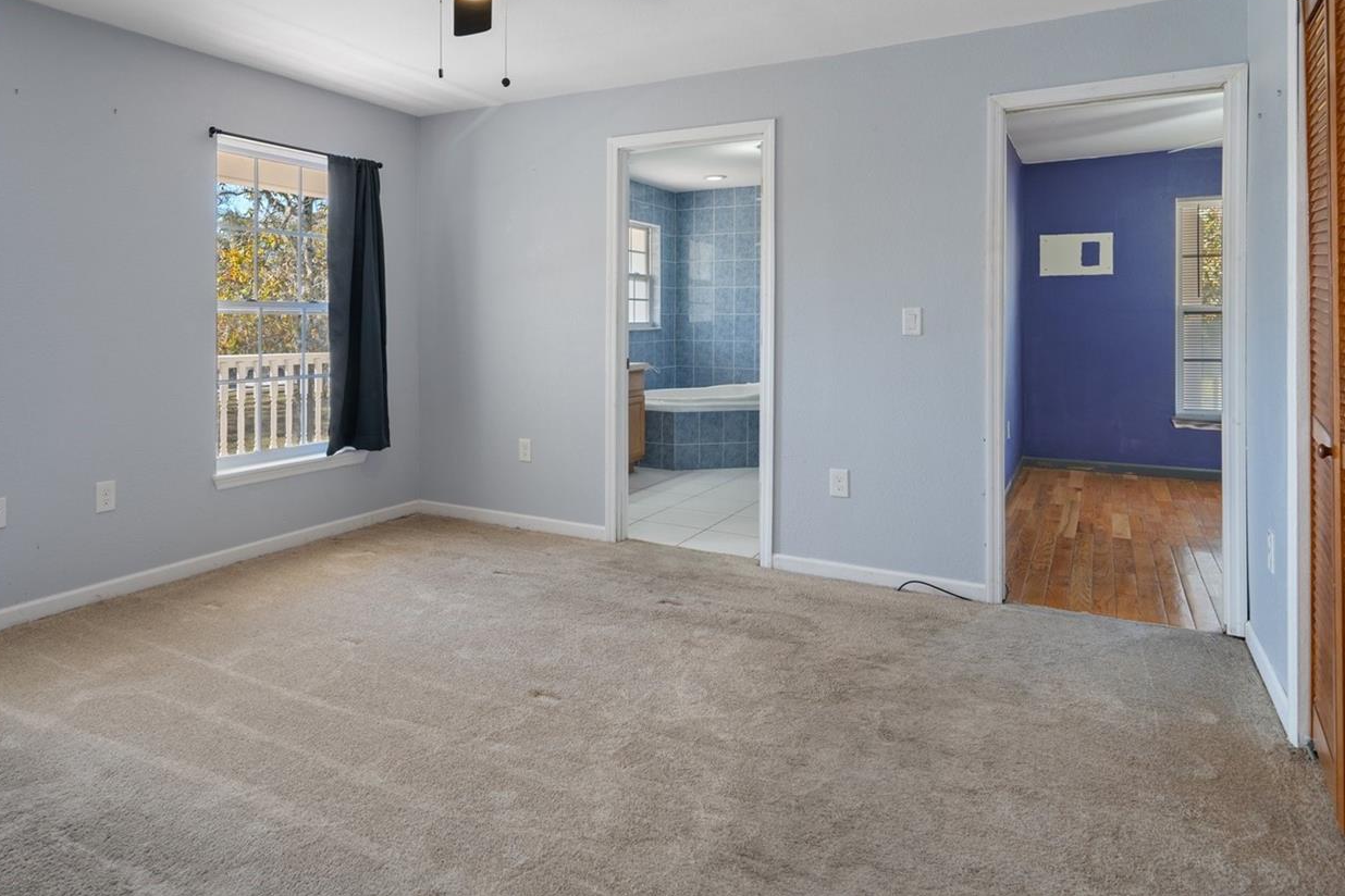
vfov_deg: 56.3
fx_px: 822
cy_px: 321
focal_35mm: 22
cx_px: 579
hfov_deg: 78.1
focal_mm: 17
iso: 320
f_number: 8
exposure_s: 1/2
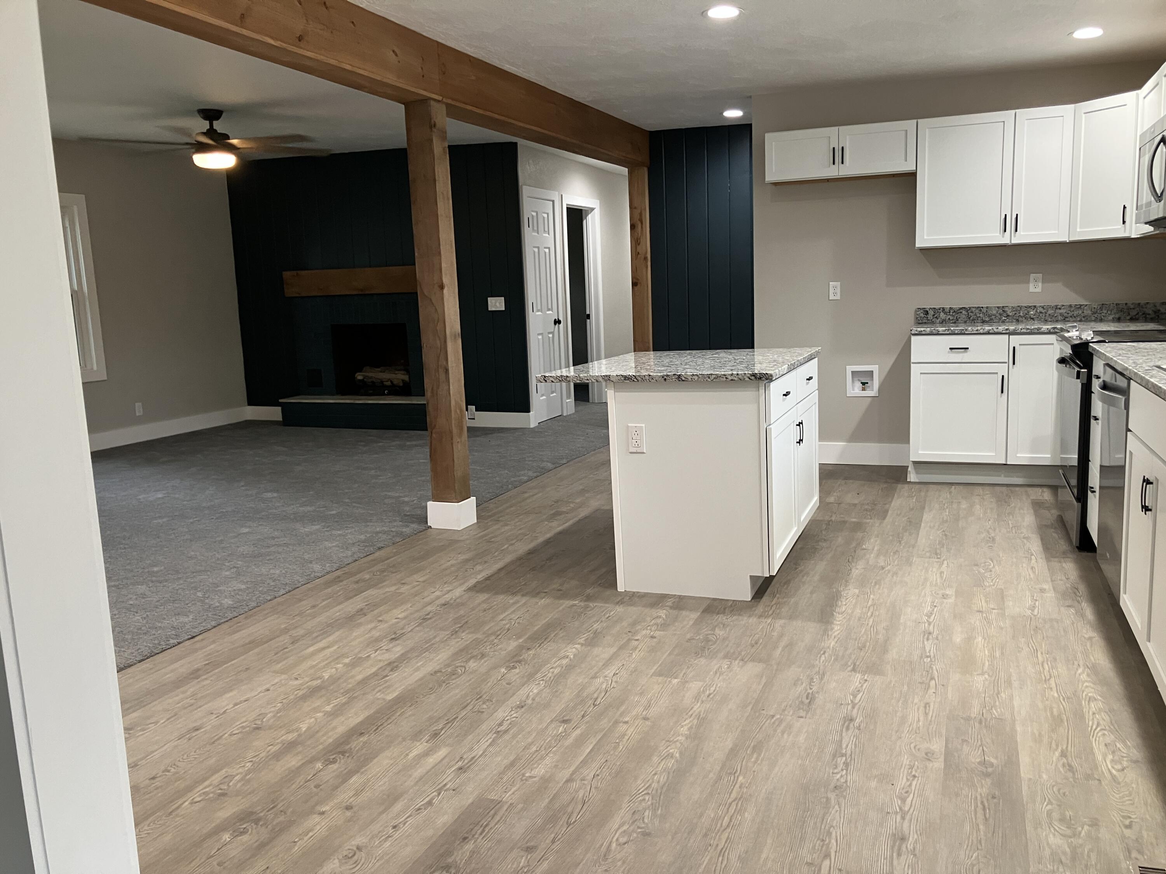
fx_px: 943
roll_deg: +2.1
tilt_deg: -7.0
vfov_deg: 49.7
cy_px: 437
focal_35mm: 28
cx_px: 583
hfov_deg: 63.4
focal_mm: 3.99
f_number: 1.8
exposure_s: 1/60
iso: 125
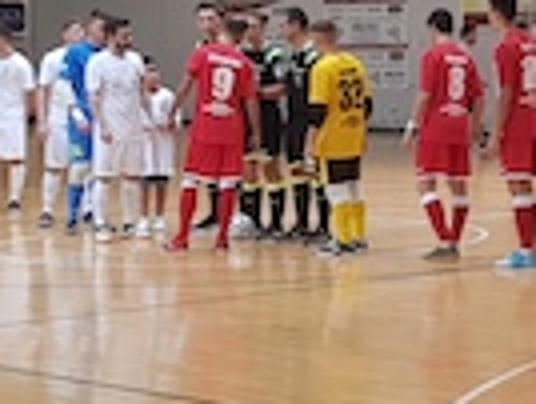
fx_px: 1955
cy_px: 172
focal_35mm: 126
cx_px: 992
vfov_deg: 11.8
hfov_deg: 13.8
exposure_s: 1/50
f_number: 1.7
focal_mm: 4.2
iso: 64
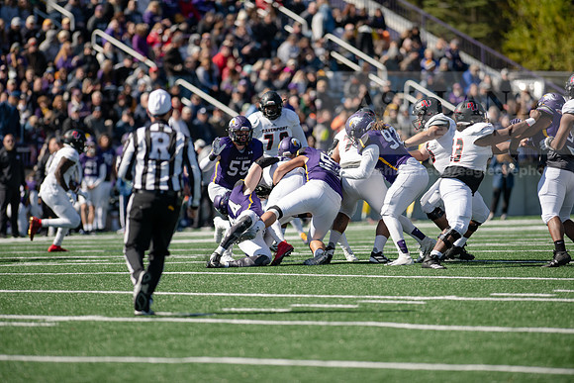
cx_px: 287
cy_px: 192
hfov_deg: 6.9
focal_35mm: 300
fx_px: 4784
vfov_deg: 4.6
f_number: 3.2
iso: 200
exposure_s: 1/2000
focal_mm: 300
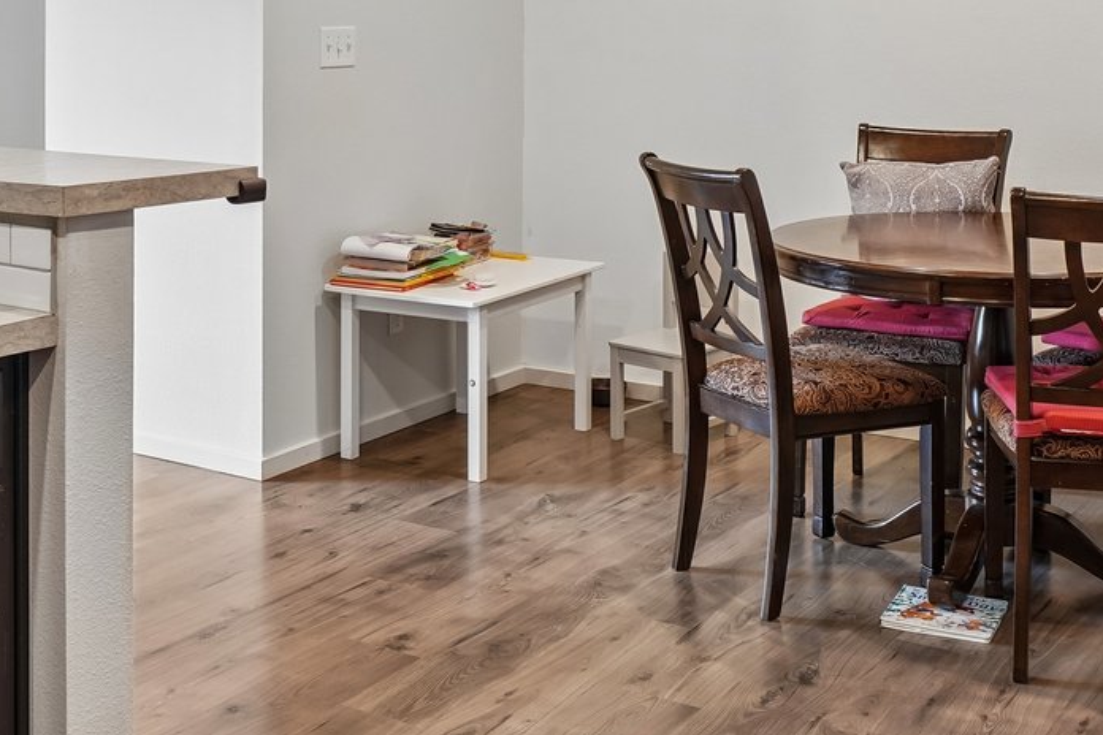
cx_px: 501
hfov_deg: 37.5
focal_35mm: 53
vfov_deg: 24.4
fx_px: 1624
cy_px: 2
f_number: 8
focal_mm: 18
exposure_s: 1/5
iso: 400
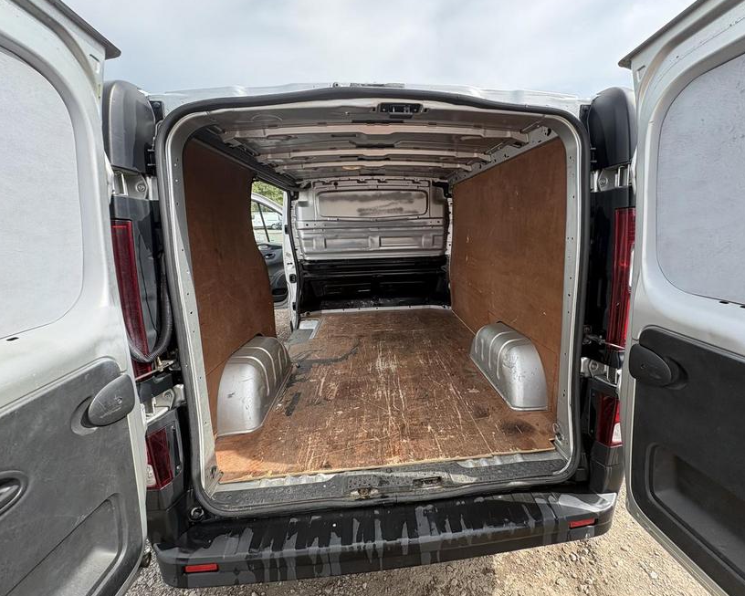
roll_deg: -1.8
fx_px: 331
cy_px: 295
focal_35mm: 15
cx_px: 400
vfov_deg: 84.0
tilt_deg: -16.3
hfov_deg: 96.6
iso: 64
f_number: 2.2
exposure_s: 1/322
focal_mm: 2.22
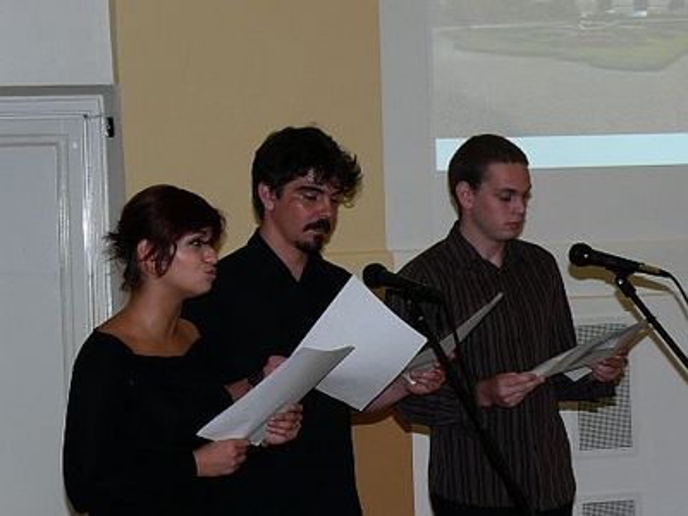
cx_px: 344
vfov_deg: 14.5
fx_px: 2027
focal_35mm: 102
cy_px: 258
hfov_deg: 19.3
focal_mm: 13.3
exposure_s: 1/30
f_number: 3.2
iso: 200
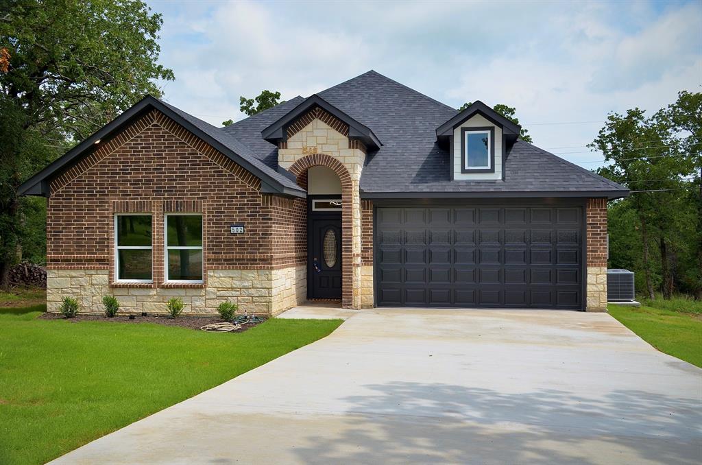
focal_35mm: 39
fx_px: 759
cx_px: 351
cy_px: 232
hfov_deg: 49.6
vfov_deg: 34.1
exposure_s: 1/400
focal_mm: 26
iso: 160
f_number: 10
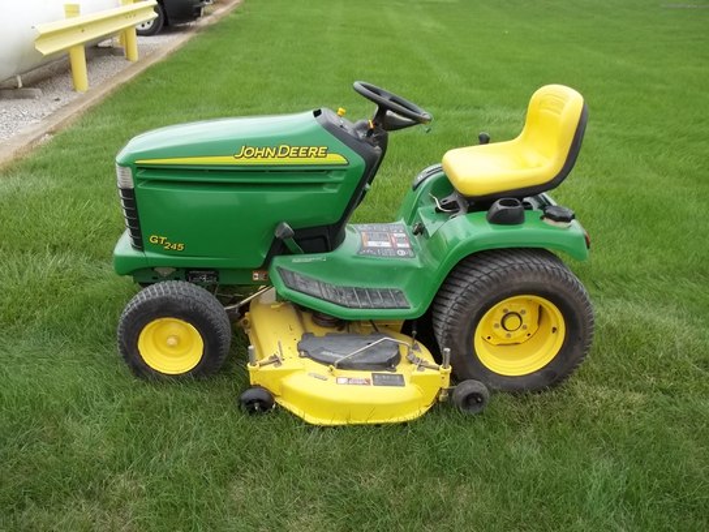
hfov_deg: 55.4
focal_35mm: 33
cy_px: 266
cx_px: 354
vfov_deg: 42.9
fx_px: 676
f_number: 3.3
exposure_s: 1/320
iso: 64
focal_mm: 5.9
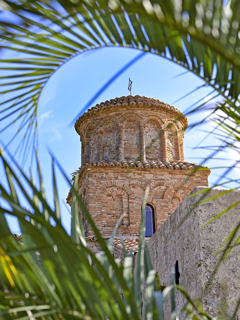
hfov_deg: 18.7
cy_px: 146
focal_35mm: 79
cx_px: 119
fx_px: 730
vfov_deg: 24.7
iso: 320
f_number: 6
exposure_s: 1/640
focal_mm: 72
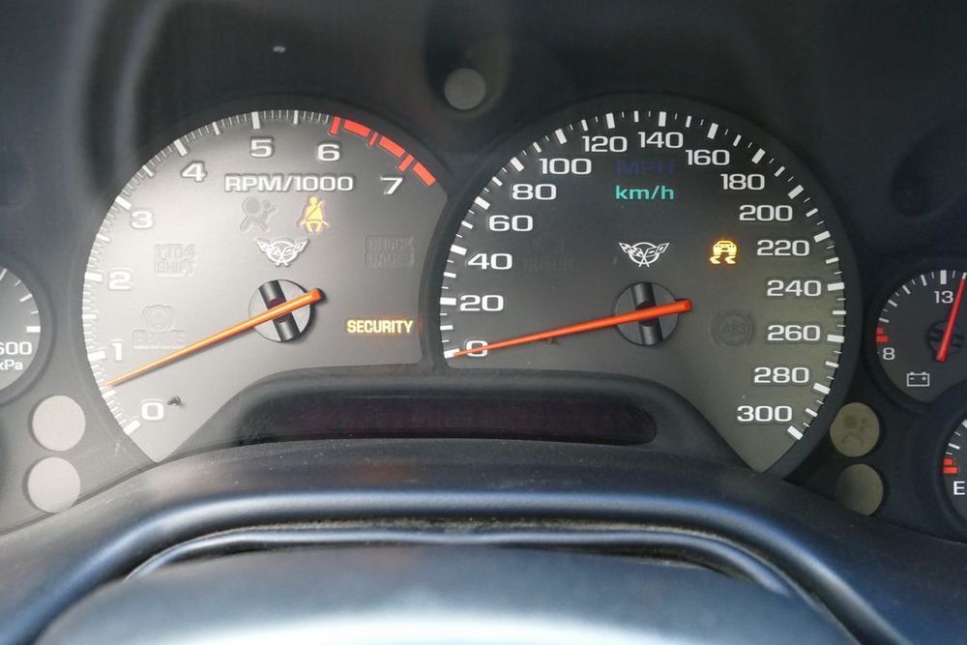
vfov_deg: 29.9
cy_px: 322
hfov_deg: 43.6
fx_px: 1209
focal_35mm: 45
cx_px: 484
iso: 1600
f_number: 3.2
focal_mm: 16.24
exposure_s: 1/50
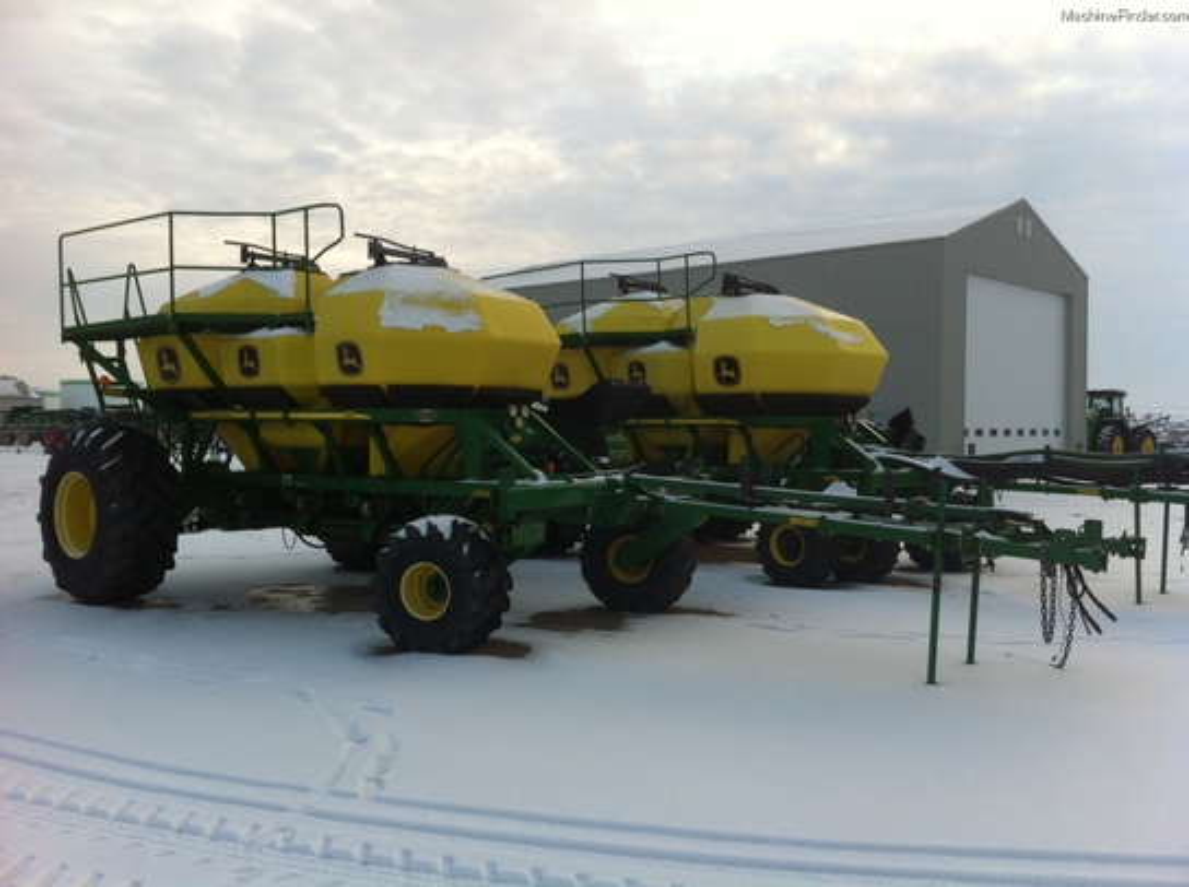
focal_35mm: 35
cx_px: 594
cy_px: 444
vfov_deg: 40.6
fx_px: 1200
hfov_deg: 52.7
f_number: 2.8
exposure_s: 1/290
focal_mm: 3.85
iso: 80
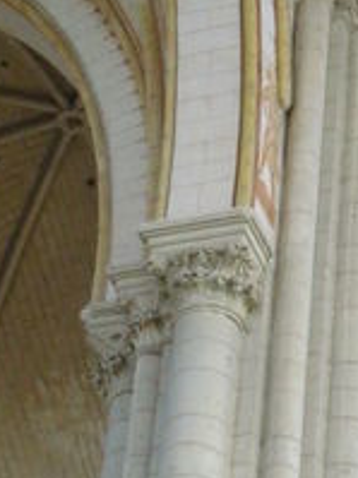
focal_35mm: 157
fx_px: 2167
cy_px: 358
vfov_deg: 12.6
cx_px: 288
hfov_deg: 9.4
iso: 400
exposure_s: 1/13
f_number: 4.7
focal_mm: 13.02
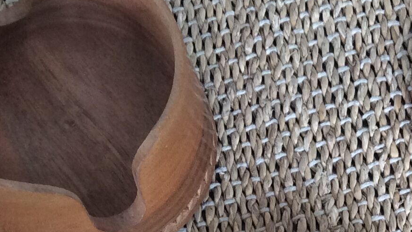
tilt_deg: -72.4
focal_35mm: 104
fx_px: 1136
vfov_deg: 11.2
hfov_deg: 20.0
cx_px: 409
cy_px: 340
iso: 64
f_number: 2.4
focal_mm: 3.3
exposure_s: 1/25
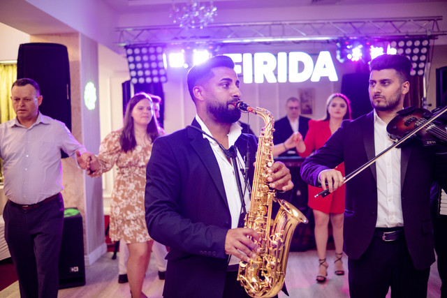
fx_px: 435
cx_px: 224
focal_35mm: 35
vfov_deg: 37.9
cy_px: 149
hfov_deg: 54.4
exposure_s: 1/160
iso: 1000
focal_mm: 23
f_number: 1.4
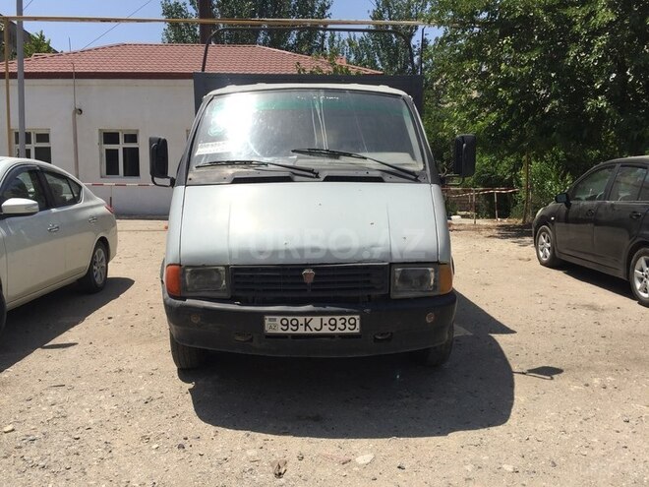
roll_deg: +1.9
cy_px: 244
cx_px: 324
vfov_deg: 48.2
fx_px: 544
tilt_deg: -3.4
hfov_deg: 61.7
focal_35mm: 29
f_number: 2.2
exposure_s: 1/2475
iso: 32
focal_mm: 4.15
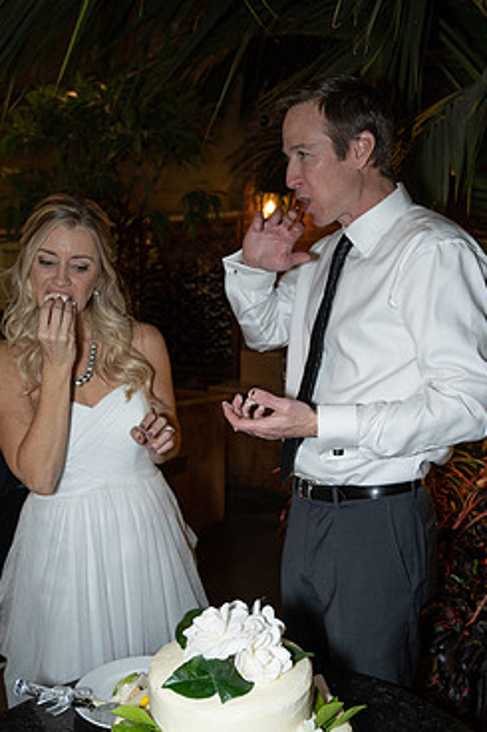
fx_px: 670
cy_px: 416
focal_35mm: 33
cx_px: 270
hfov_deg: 39.9
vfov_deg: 57.0
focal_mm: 27
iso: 1600
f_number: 3.5
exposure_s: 1/125
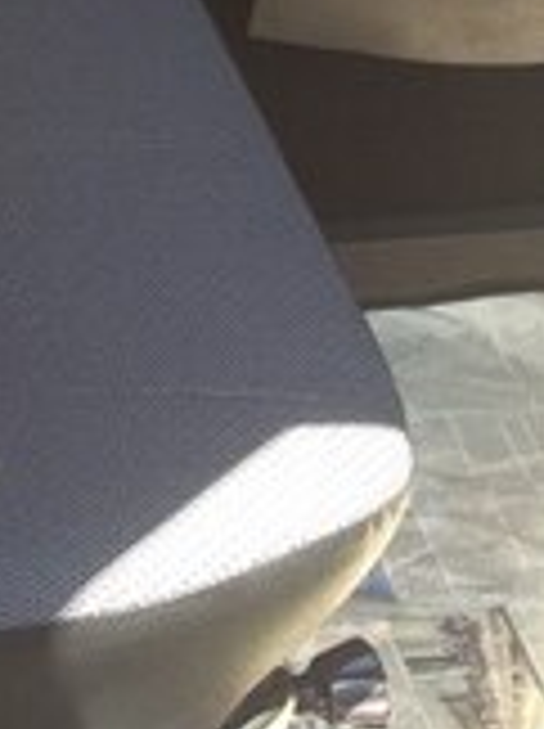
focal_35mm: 89
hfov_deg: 15.3
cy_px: -162
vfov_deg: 20.5
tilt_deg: -36.4
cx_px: -283
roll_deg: +2.1
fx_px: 1870
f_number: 2.2
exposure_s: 1/118
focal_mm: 4.15
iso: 32
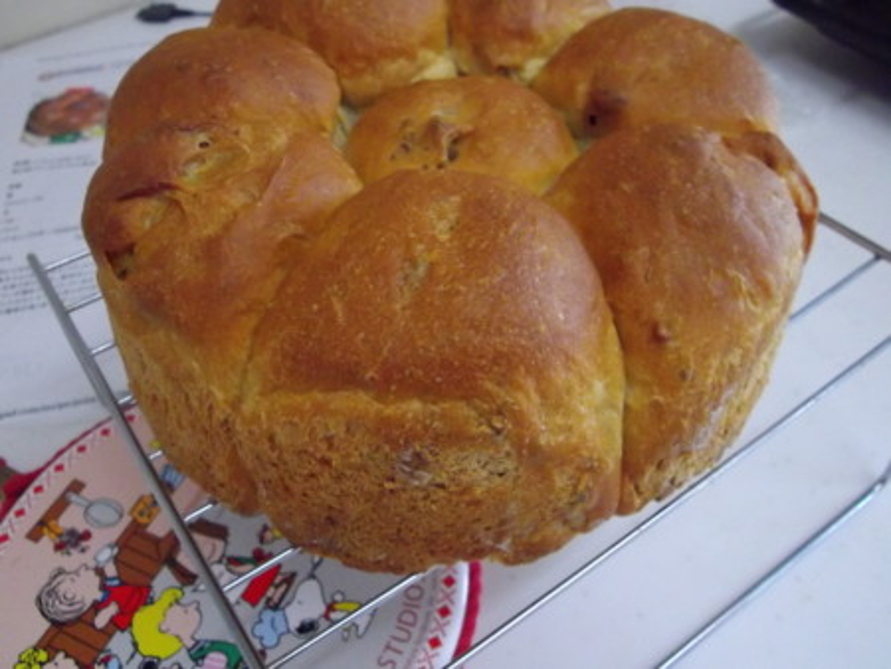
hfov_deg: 56.8
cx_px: 446
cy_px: 334
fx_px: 824
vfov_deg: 44.2
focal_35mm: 32
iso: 773
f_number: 3.5
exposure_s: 1/50
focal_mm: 5.8
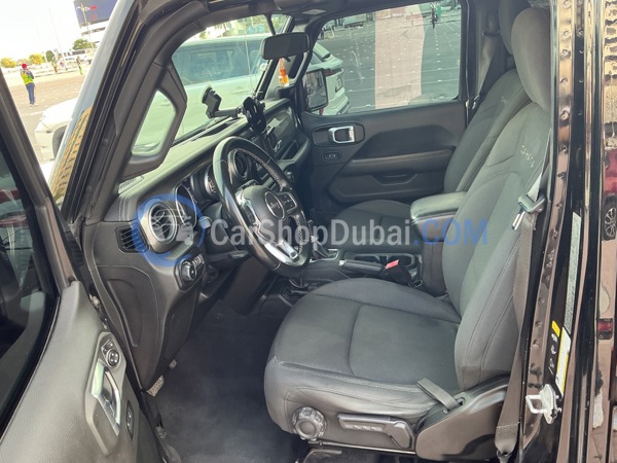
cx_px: 308
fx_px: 517
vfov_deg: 48.2
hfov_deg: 61.7
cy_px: 232
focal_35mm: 29
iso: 80
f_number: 1.8
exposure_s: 1/60
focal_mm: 3
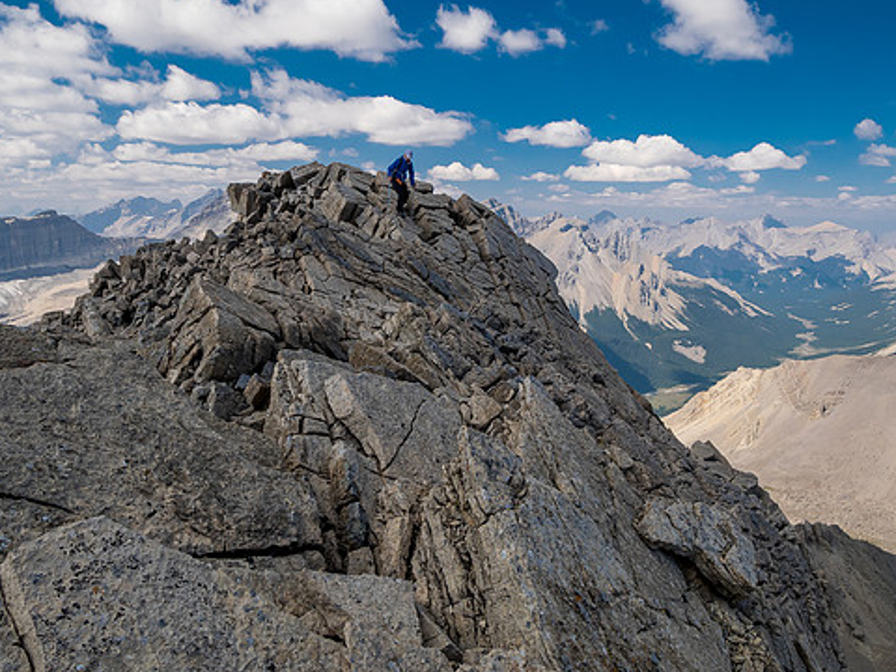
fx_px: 751
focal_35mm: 29
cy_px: 333
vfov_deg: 48.2
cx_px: 439
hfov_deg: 61.7
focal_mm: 12
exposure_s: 1/200
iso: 200
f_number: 8
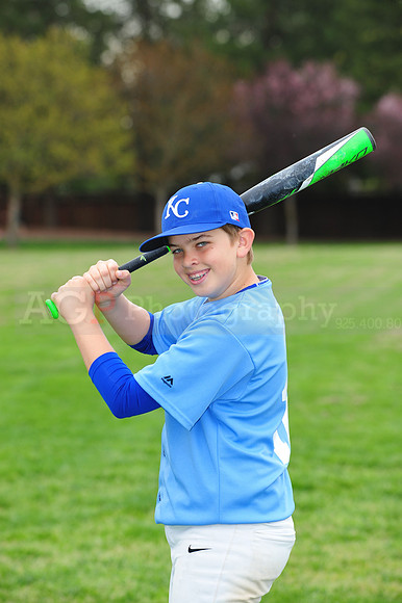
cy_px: 302
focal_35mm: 165
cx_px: 201
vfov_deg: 12.5
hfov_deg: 8.3
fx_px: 2767
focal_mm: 165
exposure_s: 1/250
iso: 400
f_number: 7.1
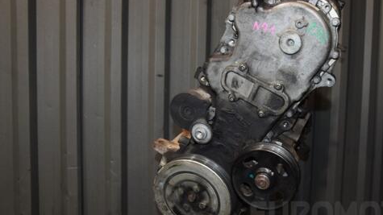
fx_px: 423
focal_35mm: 42
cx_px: 235
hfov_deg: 48.3
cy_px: 106
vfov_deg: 28.6
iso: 800
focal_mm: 21
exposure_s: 1/60
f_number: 5
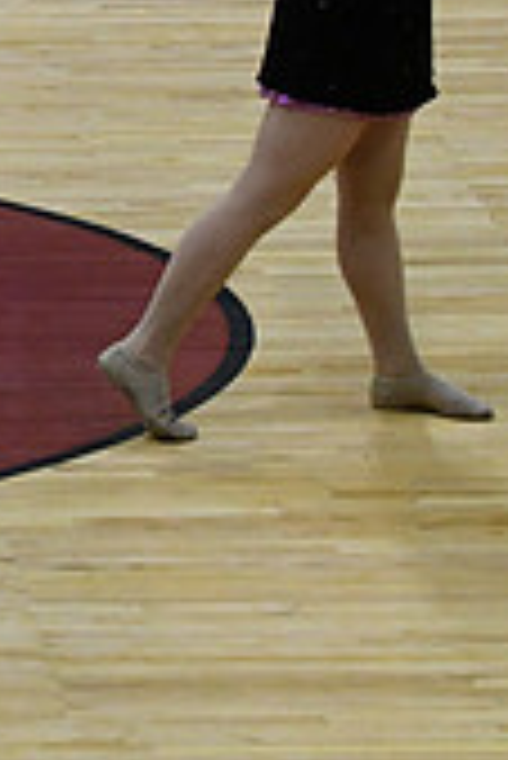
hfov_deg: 3.3
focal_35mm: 412
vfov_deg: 5.0
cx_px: -710
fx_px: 8702
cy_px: 92
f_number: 4
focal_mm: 80
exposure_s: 1/500
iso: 4000
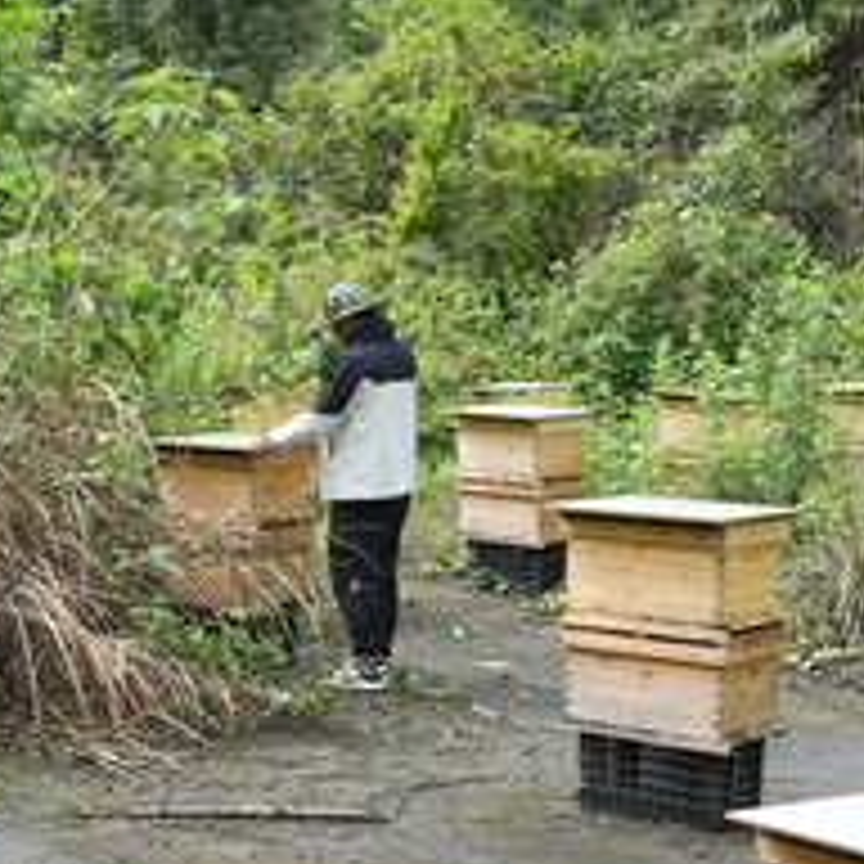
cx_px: 76
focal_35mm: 78
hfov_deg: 21.7
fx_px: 2203
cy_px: 403
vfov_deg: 22.2
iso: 100
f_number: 7.1
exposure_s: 1/80
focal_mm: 22
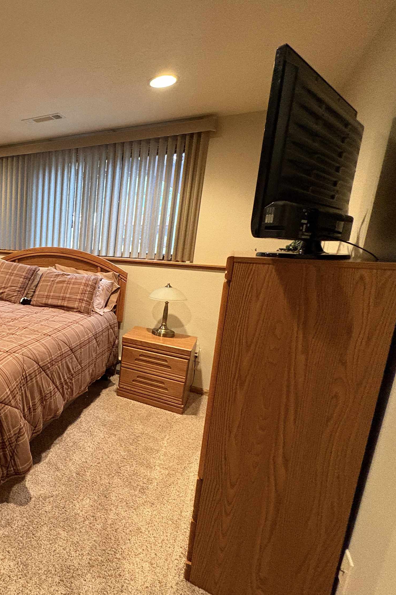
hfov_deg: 52.5
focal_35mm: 20
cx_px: 23
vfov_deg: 84.0
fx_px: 330
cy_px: 298
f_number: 2.2
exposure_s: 1/60
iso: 640
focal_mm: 2.22
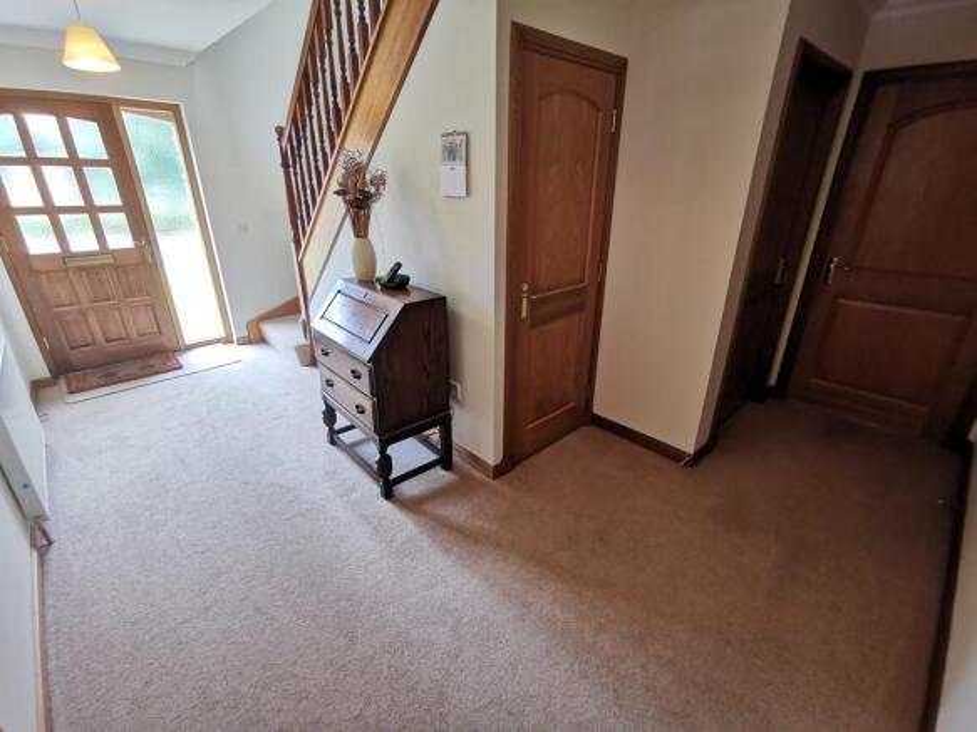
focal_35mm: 16
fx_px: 451
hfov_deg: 94.5
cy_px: 366
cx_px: 488
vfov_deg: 78.1
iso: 400
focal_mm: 2.35
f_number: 2.2
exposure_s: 1/33.3
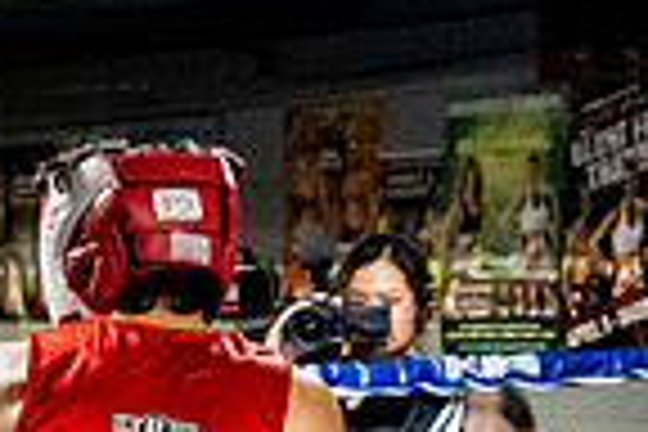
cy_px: 781
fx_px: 3780
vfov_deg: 6.4
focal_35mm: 210
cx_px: -58
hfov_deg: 9.7
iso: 5000
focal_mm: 35
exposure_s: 1/800
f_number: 2.8
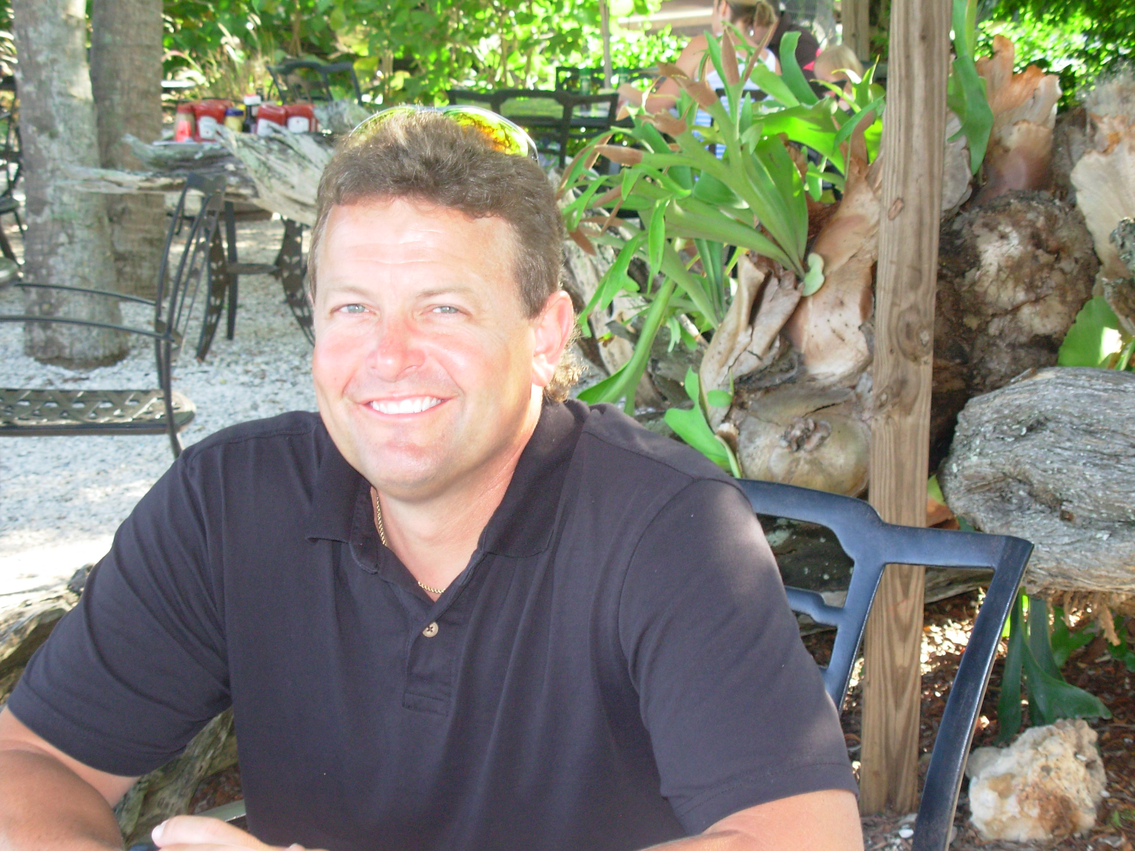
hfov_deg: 27.8
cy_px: 426
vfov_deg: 21.0
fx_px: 2295
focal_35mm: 70
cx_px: 568
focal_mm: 11.5
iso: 77
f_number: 3.5
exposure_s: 1/69.8
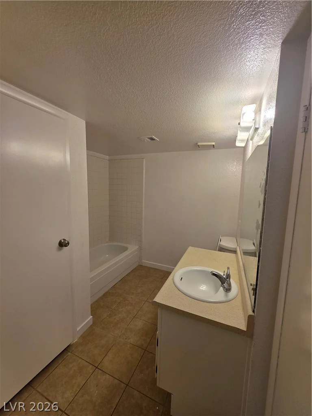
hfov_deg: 89.9
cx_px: 156
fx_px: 156
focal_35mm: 13
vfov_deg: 106.2
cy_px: 208
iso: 32
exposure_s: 1/120
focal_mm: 2.2
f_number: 1.9
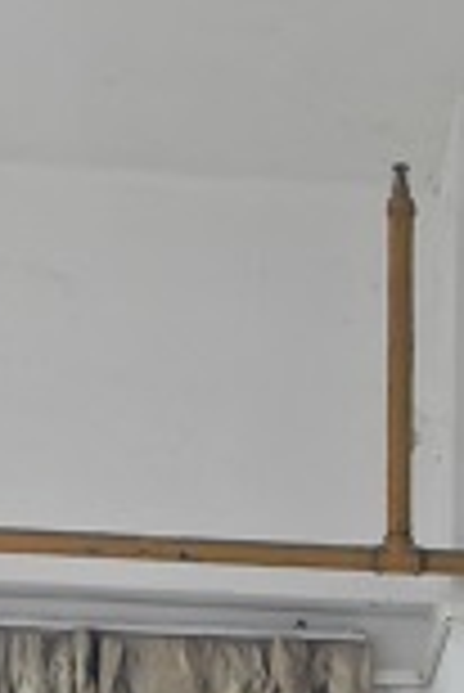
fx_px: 3511
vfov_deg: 10.2
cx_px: 712
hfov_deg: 7.4
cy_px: 1478
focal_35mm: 182
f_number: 1.9
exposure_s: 1/50
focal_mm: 6.12
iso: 320
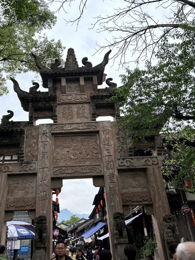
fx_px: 248
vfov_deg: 55.0
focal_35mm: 33
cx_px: 72
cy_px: 104
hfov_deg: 42.6
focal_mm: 5.7
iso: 50
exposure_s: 1/1531
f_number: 1.5
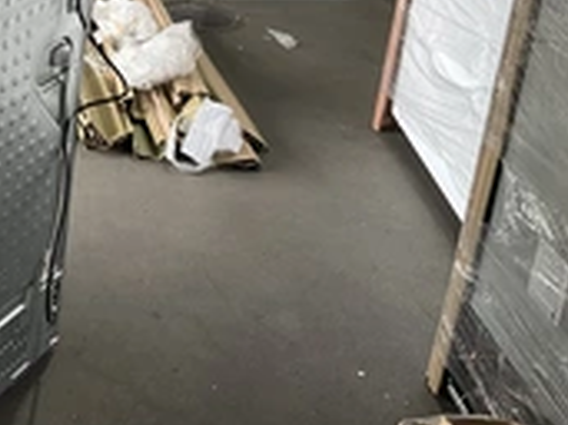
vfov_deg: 20.9
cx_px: 23
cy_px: 7
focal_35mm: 68
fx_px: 1115
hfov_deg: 27.2
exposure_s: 1/122
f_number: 1.8
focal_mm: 3
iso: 40
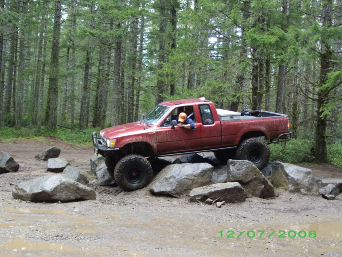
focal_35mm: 45
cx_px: 171
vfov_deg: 32.2
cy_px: 128
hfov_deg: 42.1
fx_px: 445
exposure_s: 1/100
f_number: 3
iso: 320
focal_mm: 7.4
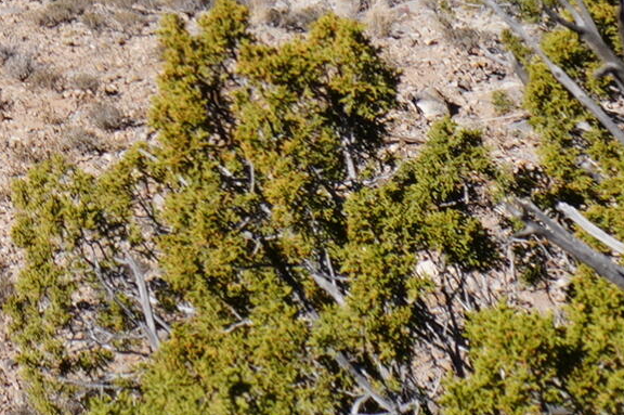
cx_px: -375
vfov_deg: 9.8
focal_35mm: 125
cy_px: -528
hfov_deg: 14.9
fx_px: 2165
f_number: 10
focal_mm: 16
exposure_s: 1/200
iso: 100
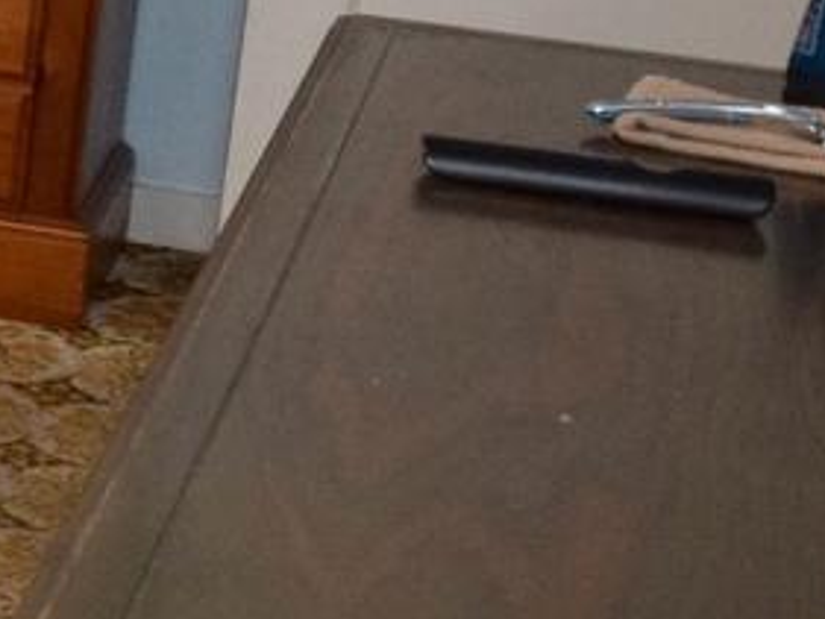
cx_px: -1773
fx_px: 3255
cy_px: -73
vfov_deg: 10.7
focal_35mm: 136
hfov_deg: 10.0
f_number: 5.6
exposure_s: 1/125
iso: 800
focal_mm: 13
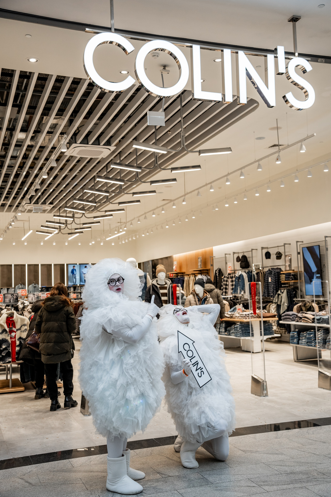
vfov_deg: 49.6
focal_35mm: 39
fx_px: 538
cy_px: 248
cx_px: 166
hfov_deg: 34.2
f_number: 4
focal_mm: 39
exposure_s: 1/320
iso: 1250
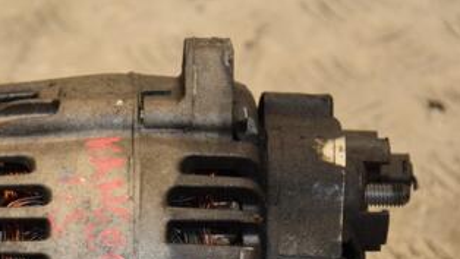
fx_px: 2929
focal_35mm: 240
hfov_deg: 9.0
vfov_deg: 5.1
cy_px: 290
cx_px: 84
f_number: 5.3
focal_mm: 80
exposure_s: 1/160
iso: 800
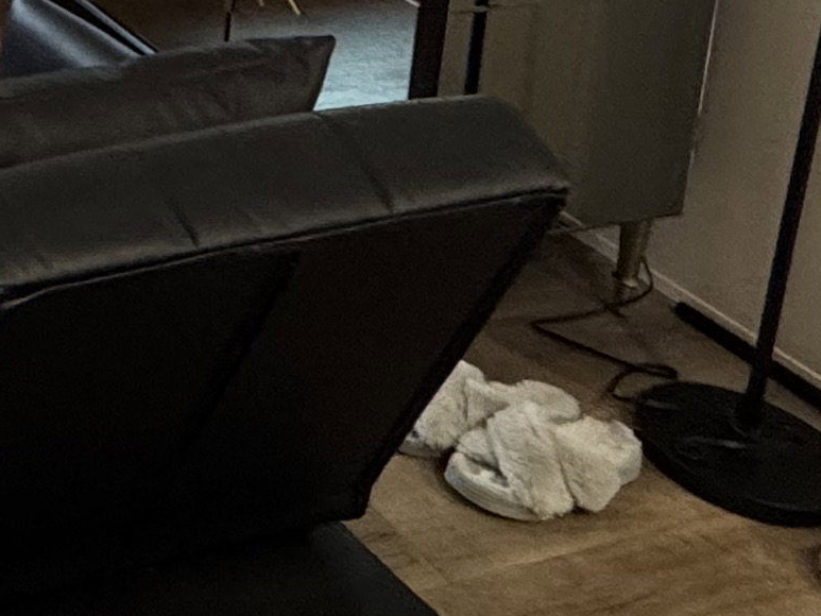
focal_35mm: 73
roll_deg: -1.1
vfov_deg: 17.3
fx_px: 1732
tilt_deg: -10.1
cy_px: -415
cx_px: -395
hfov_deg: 22.2
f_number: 2.2
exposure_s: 1/60
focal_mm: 2.22
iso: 250
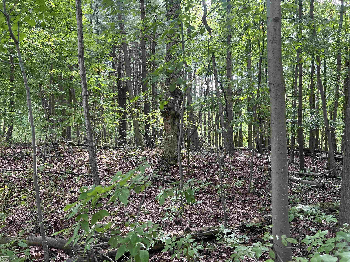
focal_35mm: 26
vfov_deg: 53.1
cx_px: 175
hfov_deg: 67.3
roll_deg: -1.5
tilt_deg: +1.8
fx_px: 263
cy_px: 131
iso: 80
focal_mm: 5.7
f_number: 1.5
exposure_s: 1/121
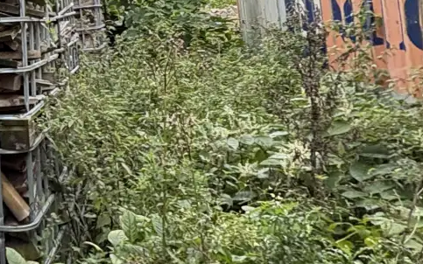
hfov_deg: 28.1
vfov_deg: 21.7
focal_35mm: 59
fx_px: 680
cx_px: -135
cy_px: 48
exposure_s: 1/138
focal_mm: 2.22
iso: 64
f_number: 2.2
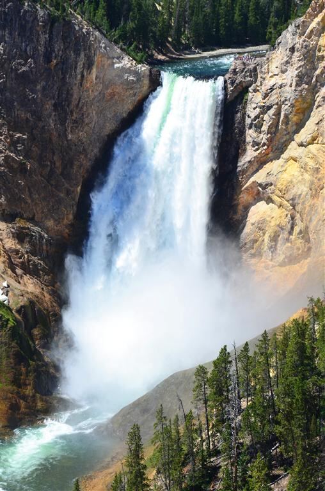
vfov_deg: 15.2
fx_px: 1838
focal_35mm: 135
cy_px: 246
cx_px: 162
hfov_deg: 10.1
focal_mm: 90
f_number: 11
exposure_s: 1/160
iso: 100
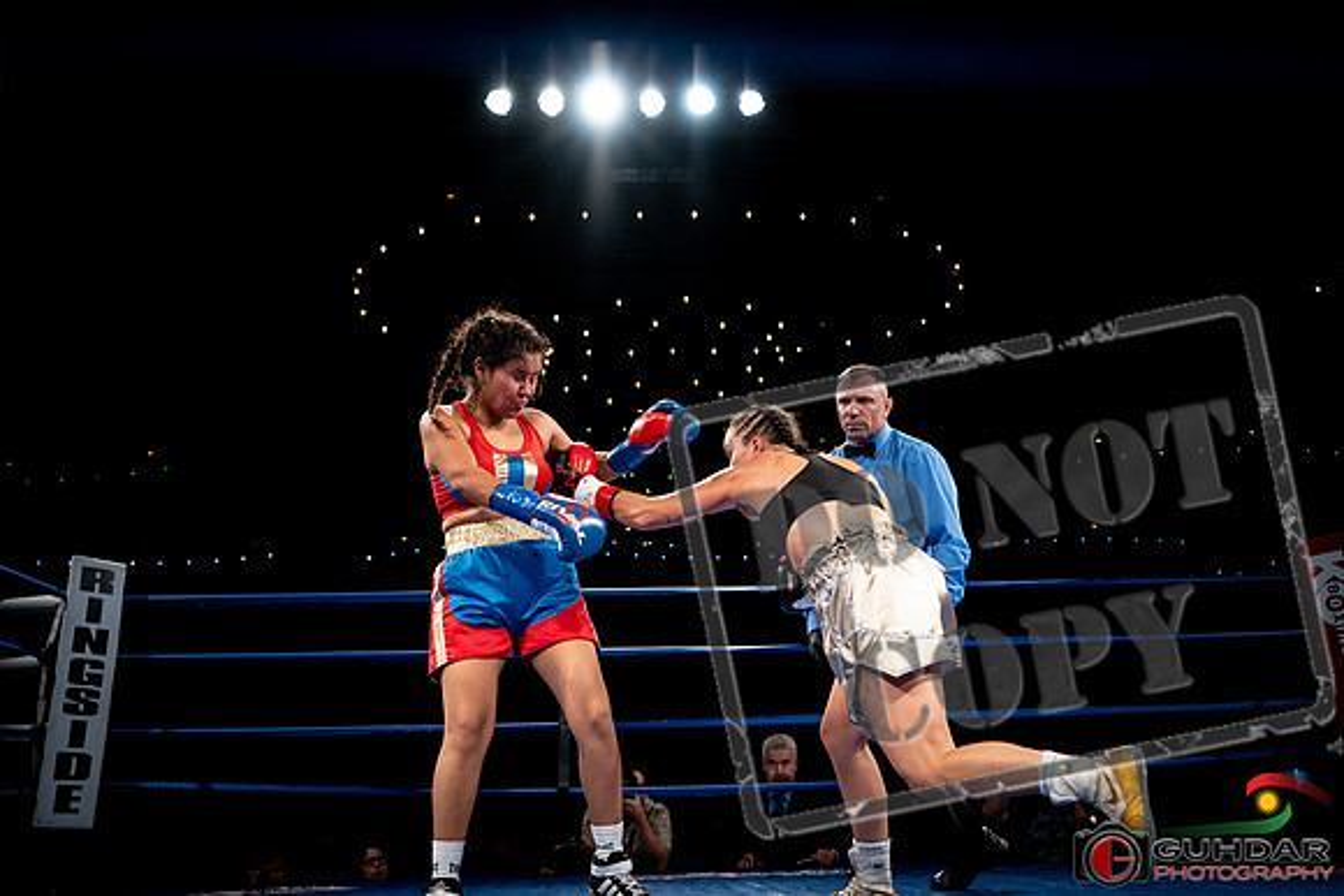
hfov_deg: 57.2
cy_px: 448
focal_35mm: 33
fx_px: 1232
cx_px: 672
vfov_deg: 40.0
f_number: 4
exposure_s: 1/800
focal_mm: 33
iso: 4000
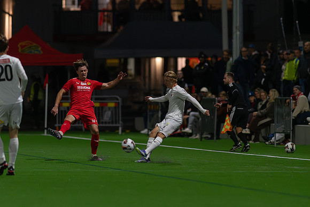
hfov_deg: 4.6
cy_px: 104
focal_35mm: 450
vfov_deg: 3.1
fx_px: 3876
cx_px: 155
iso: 8000
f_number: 3.2
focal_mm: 300
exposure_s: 1/1000
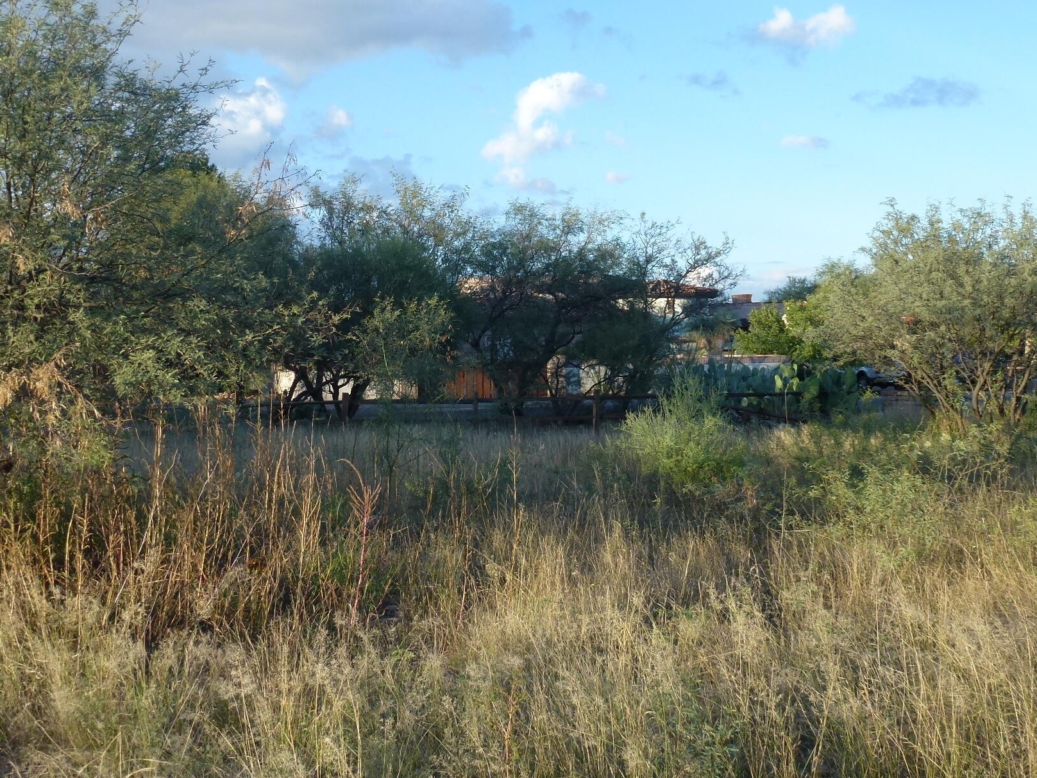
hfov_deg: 48.9
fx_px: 1138
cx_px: 480
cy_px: 376
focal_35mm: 38
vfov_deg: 37.7
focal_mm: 5.4
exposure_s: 1/250
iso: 100
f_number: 3.5
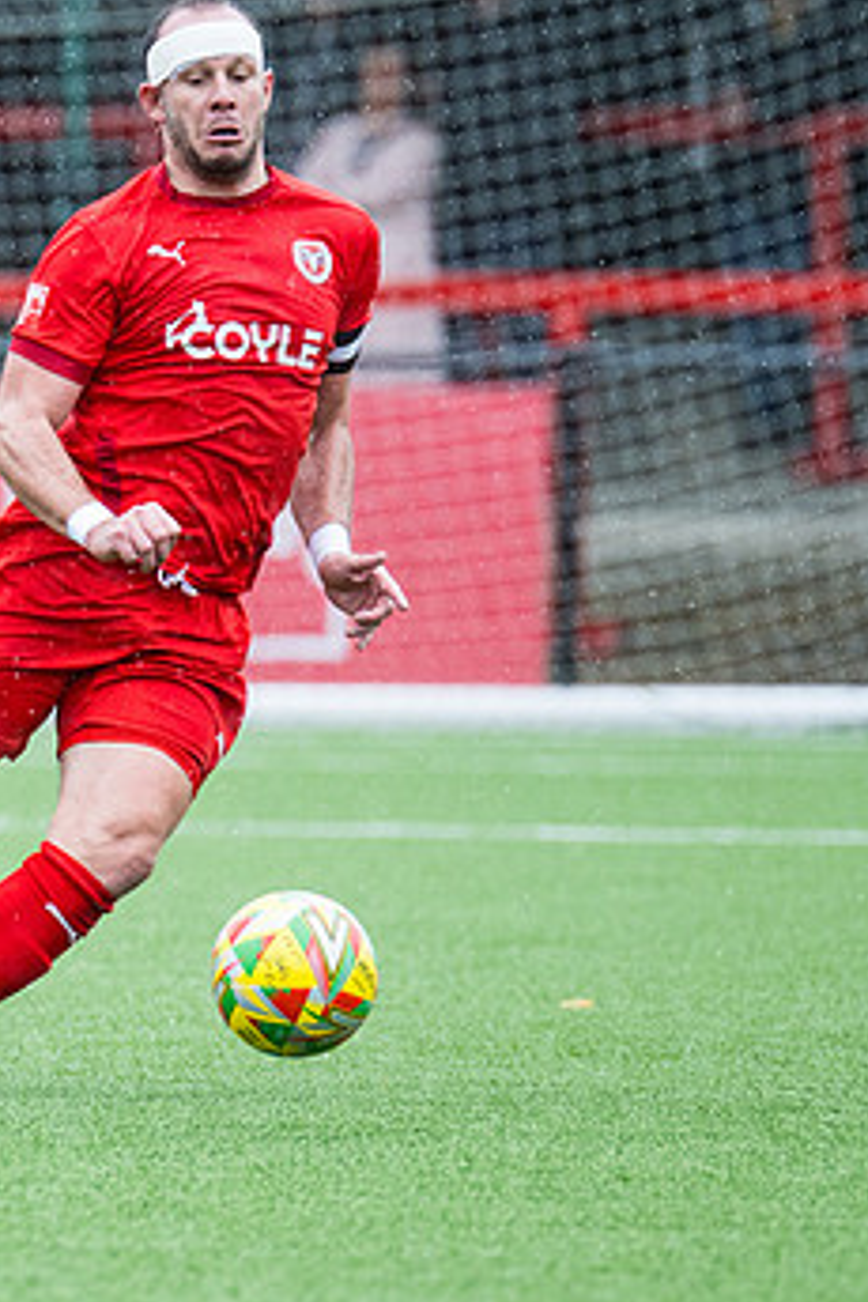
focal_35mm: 789
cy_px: 700
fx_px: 28533
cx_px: -459
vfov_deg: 2.6
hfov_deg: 1.7
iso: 800
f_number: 4
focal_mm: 280
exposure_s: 1/1250
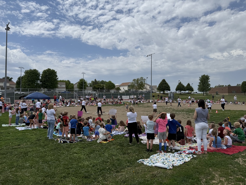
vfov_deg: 56.8
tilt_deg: +1.4
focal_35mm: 24
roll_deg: -0.3
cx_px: 123
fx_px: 171
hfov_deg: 71.6
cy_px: 92
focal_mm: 6.76
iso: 80
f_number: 1.78
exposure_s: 1/10309
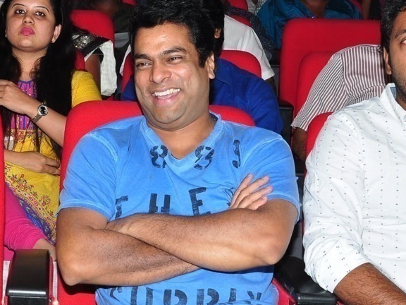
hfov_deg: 21.7
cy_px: 214
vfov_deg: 16.4
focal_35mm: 90
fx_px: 1056
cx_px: 128
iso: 400
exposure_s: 1/125
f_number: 10
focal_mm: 30
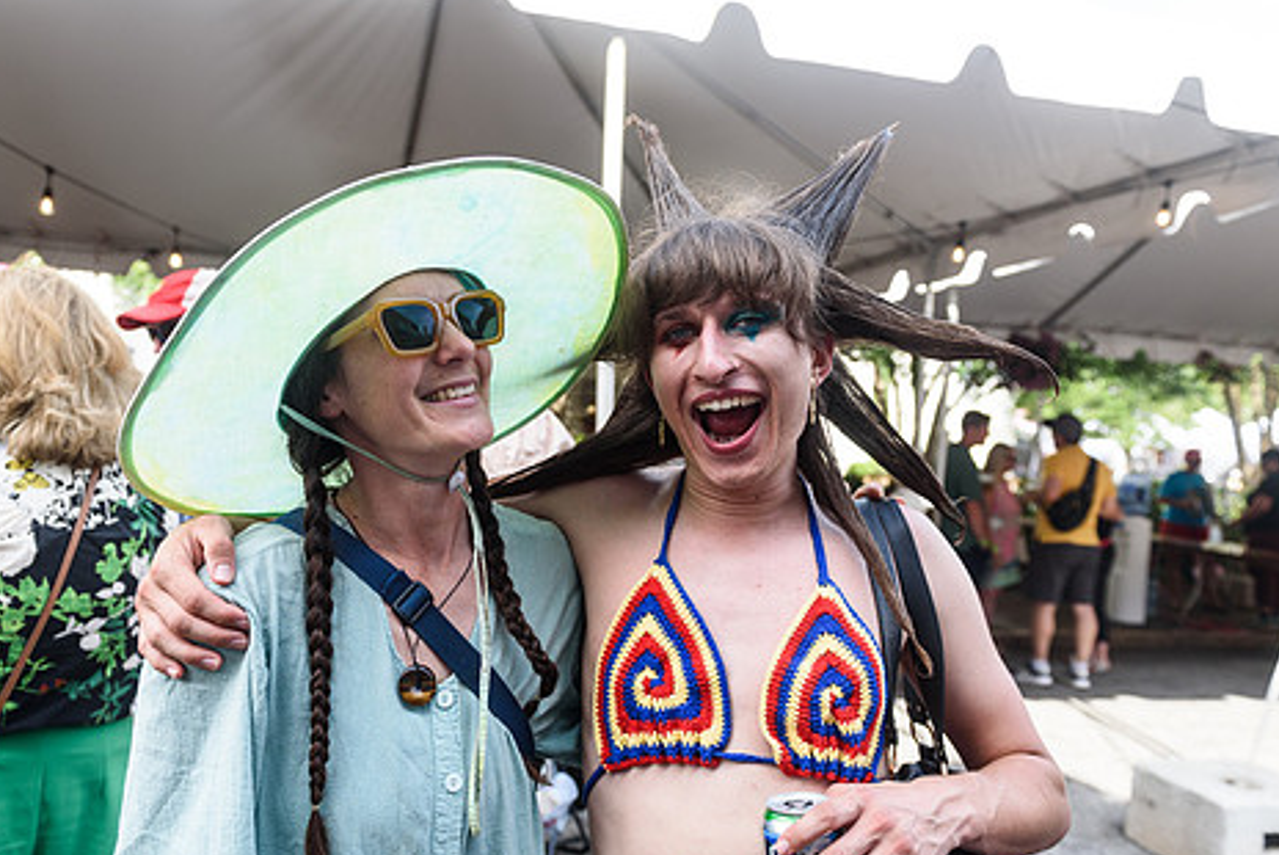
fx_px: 1066
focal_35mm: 30
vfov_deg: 43.5
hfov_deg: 61.7
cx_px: 562
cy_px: 501
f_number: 5
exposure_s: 1/640
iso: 320
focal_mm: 24
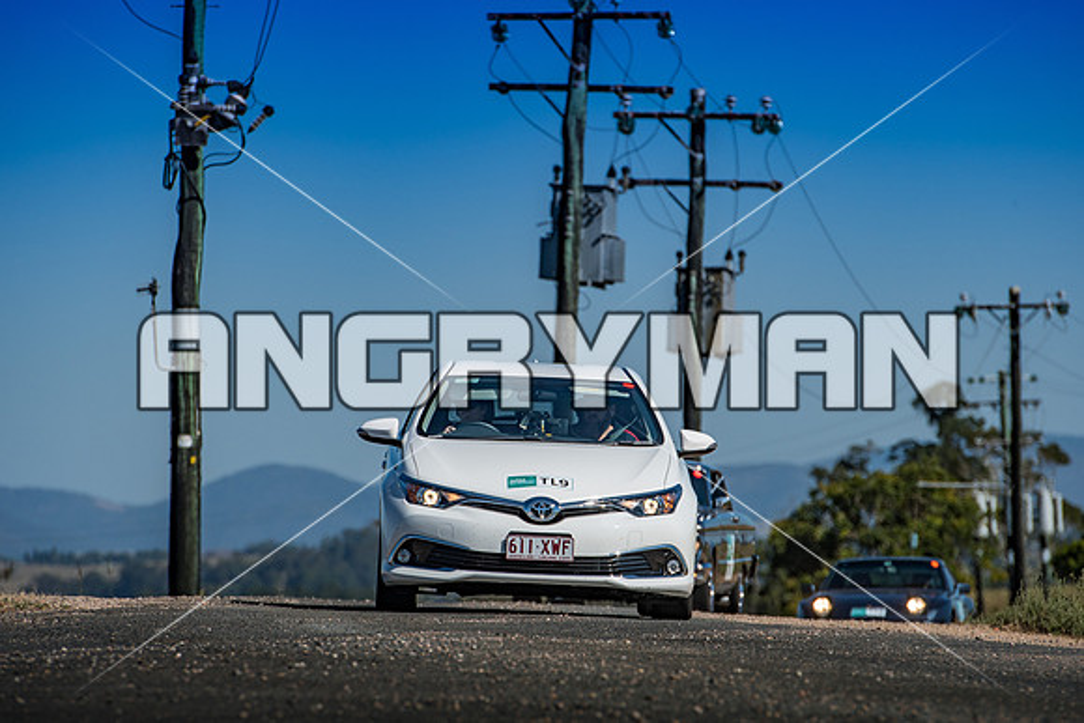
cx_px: 542
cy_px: 362
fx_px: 9035
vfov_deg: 4.6
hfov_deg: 6.9
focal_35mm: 300
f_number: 4.5
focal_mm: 200
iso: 100
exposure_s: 1/3200
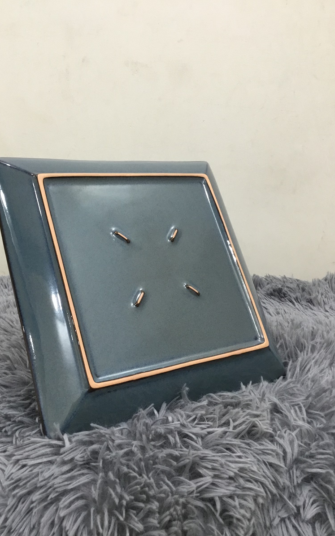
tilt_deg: -17.0
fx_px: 482
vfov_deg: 58.1
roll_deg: +0.6
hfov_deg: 38.2
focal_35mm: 33
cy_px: 268
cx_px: 136
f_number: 2.4
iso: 125
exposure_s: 1/33
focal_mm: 3.3
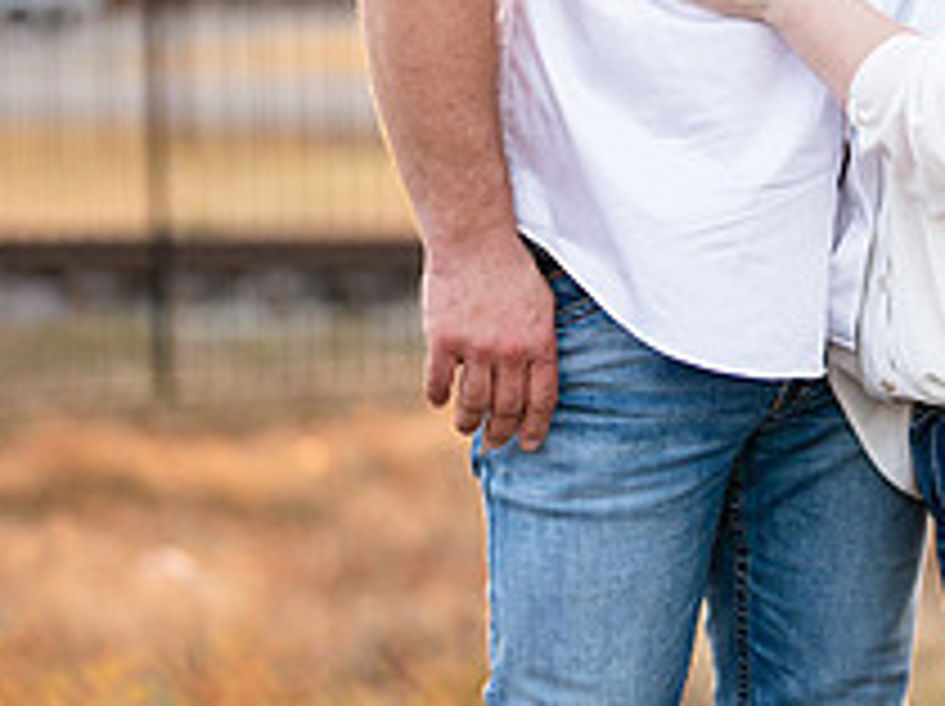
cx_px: 897
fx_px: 4336
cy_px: -34
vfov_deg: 9.2
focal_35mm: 159
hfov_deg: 12.3
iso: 200
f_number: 1.2
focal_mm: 50
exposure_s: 1/800
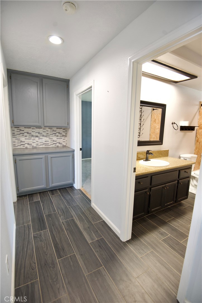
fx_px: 134
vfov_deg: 96.7
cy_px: 152
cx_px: 101
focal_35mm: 16
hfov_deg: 73.8
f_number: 4
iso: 800
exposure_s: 1/30
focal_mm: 16
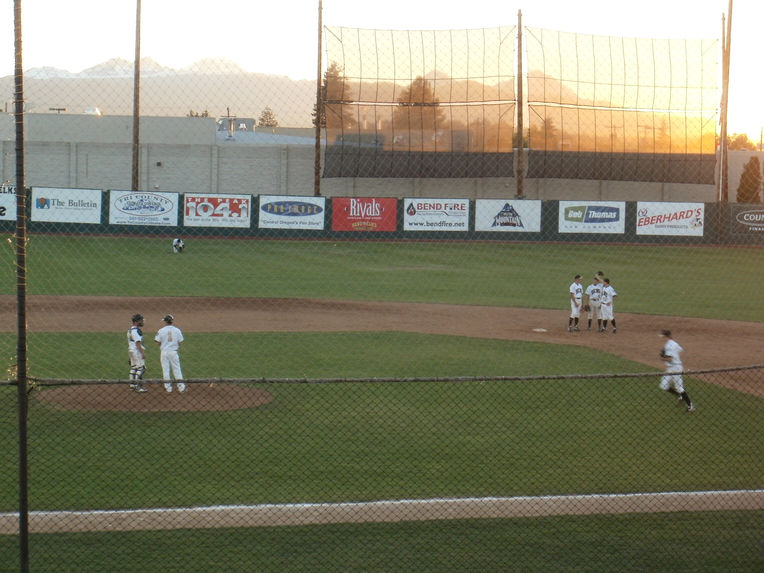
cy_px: 286
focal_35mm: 81
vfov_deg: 18.2
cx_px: 382
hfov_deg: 24.1
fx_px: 1788
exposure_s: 1/50
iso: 125
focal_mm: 14.2
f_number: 4.8
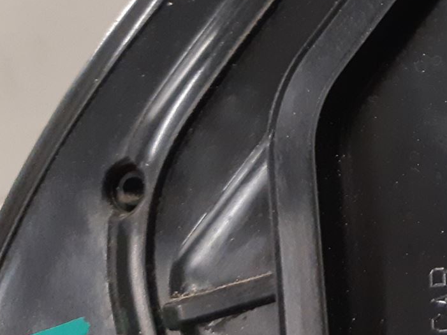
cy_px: -61
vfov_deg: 18.4
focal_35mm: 76
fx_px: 981
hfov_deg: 22.2
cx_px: 627
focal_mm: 3.93
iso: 250
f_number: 1.7
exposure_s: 1/60
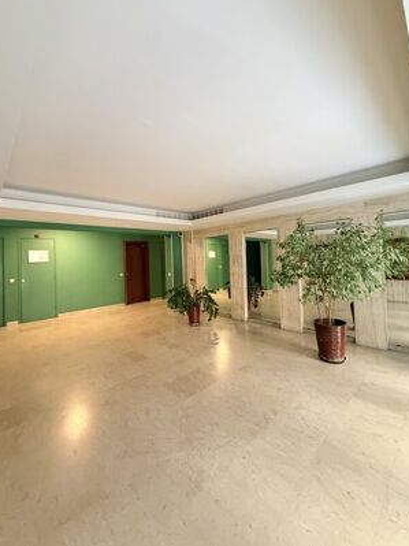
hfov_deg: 81.7
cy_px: 257
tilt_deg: +0.7
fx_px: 236
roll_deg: +2.3
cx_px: 198
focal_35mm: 15
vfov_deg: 98.1
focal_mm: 2.22
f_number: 2.2
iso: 500
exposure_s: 1/50
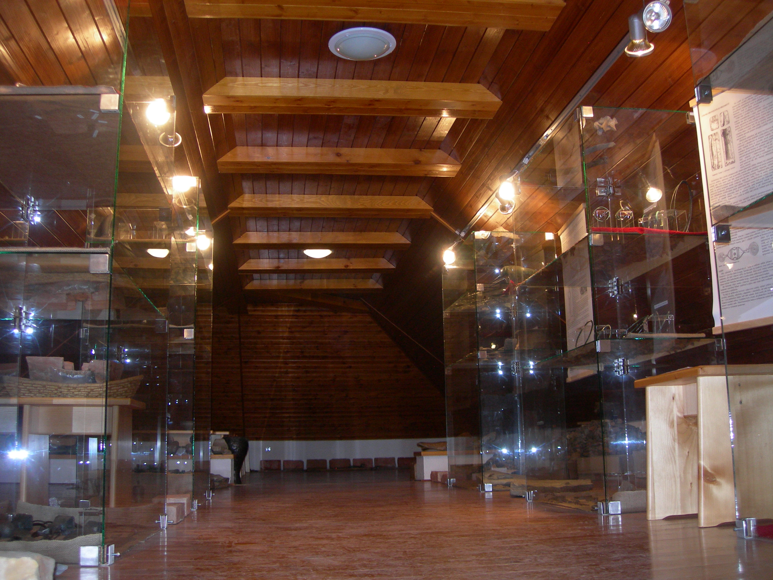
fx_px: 849
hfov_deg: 49.0
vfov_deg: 37.7
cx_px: 386
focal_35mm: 38
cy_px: 290
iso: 162
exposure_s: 1/60.1
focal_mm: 7.8
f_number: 2.8
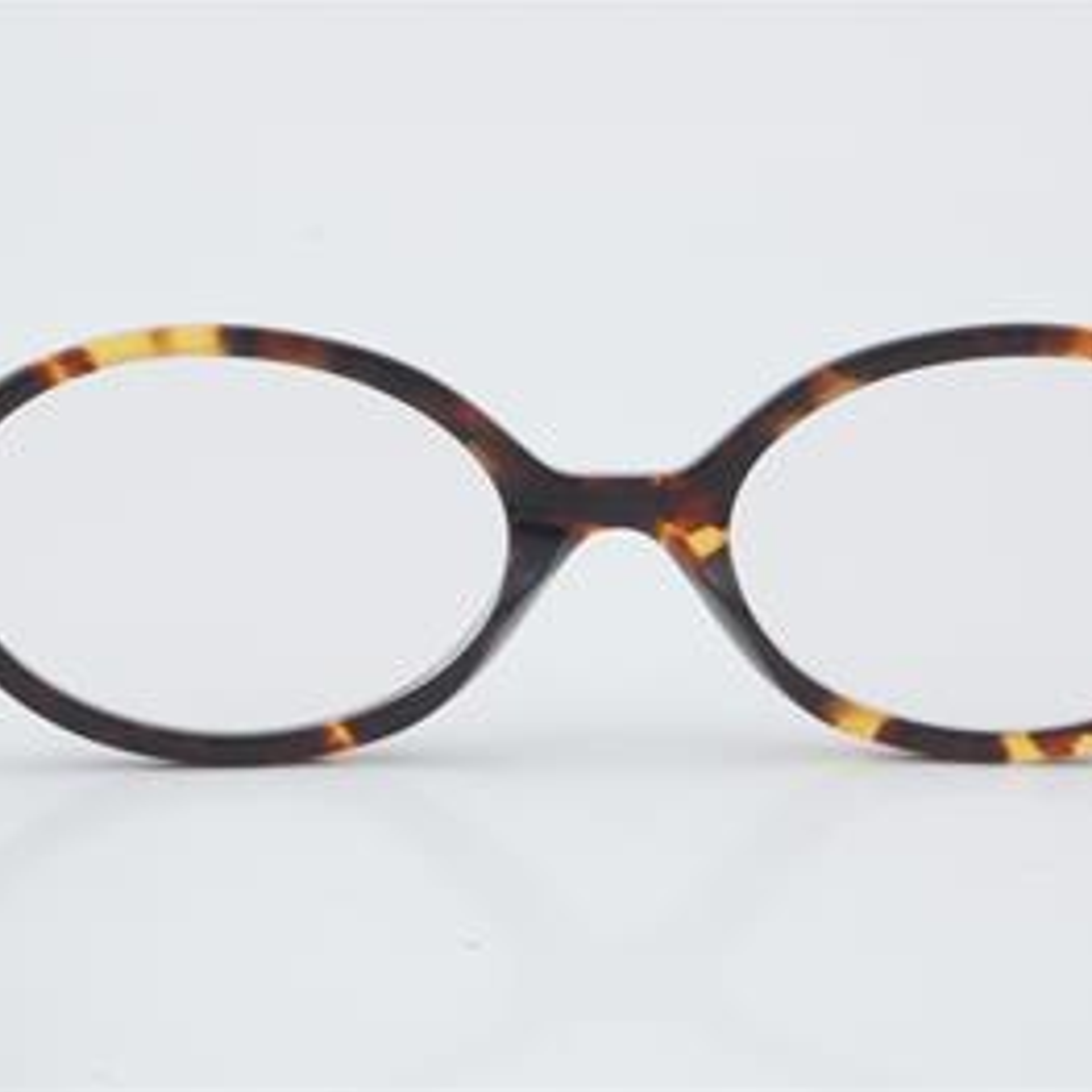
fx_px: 3806
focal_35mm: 107
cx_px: 623
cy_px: 544
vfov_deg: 16.3
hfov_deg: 16.3
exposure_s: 1/3
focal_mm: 55
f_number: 32
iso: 100
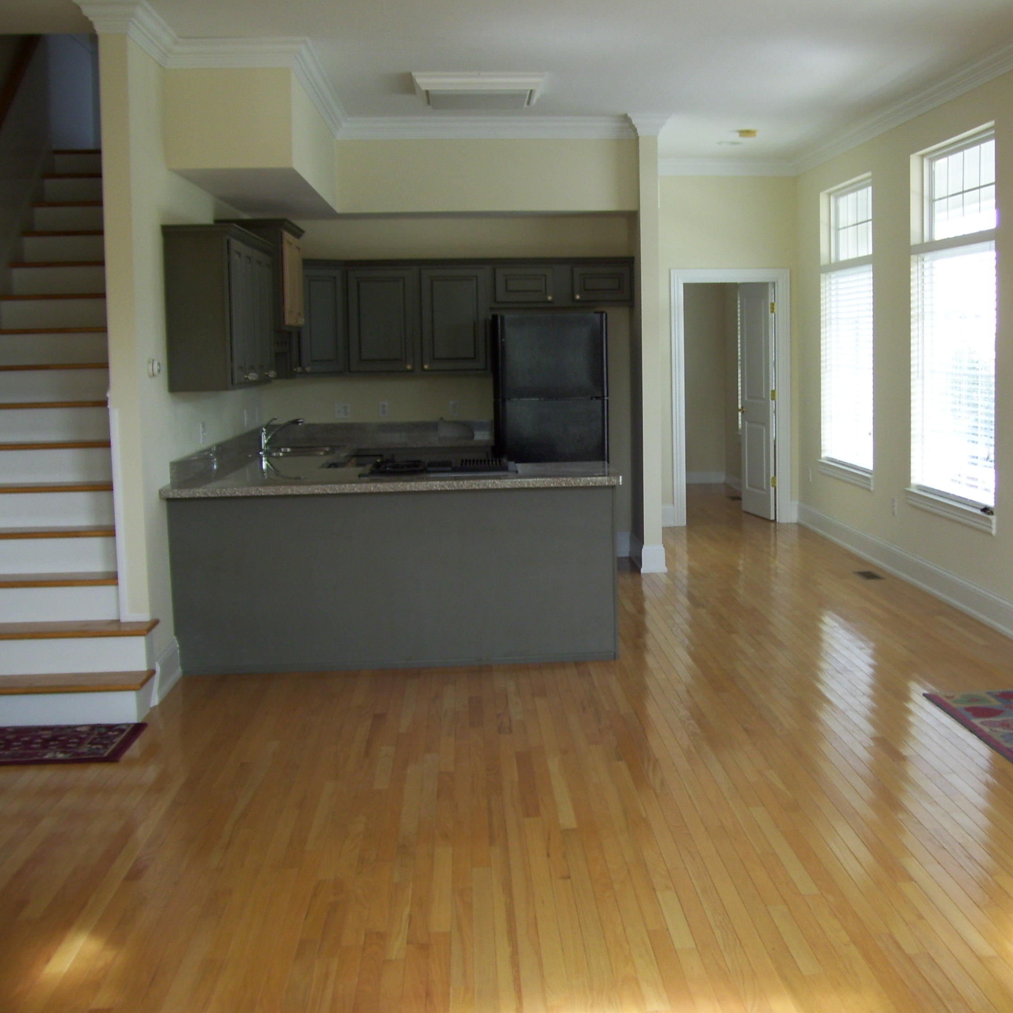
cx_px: 637
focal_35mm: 43
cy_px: 507
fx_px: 1424
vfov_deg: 39.2
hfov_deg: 38.9
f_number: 2.7
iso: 80
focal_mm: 6
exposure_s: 1/30
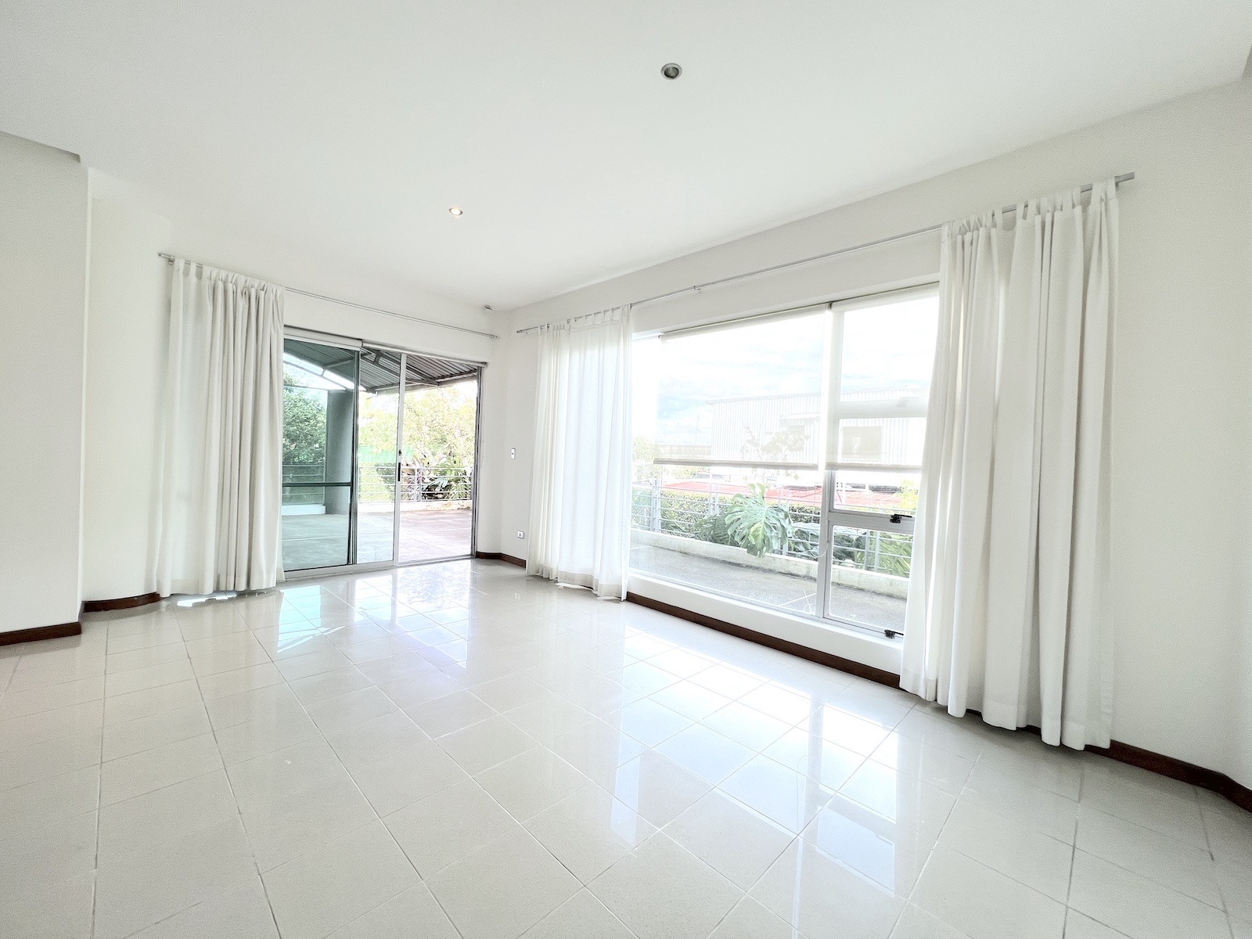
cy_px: 470
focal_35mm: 13
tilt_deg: -1.2
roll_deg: -1.4
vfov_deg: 89.9
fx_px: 470
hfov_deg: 106.2
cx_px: 626
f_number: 1.8
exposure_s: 1/127
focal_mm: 1.57
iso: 32
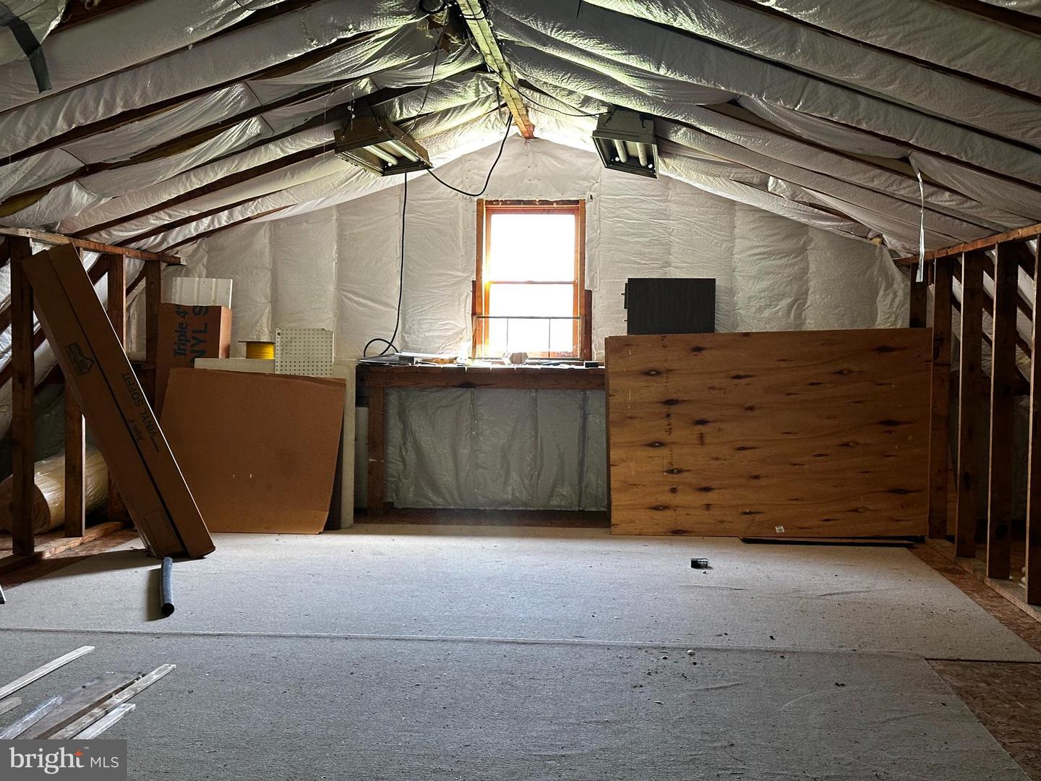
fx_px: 1443
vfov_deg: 30.3
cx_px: 520
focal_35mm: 48
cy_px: 390
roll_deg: -0.9
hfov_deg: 39.7
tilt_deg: -1.3
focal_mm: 6.86
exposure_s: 1/60
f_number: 1.78
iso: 250
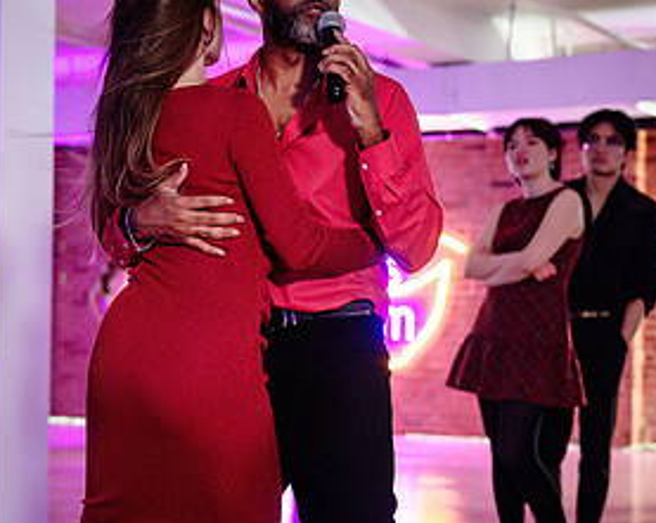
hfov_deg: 22.2
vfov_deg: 17.8
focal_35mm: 86
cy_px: 316
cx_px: 300
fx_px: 1668
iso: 2000
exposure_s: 1/125
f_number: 2
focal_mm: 40
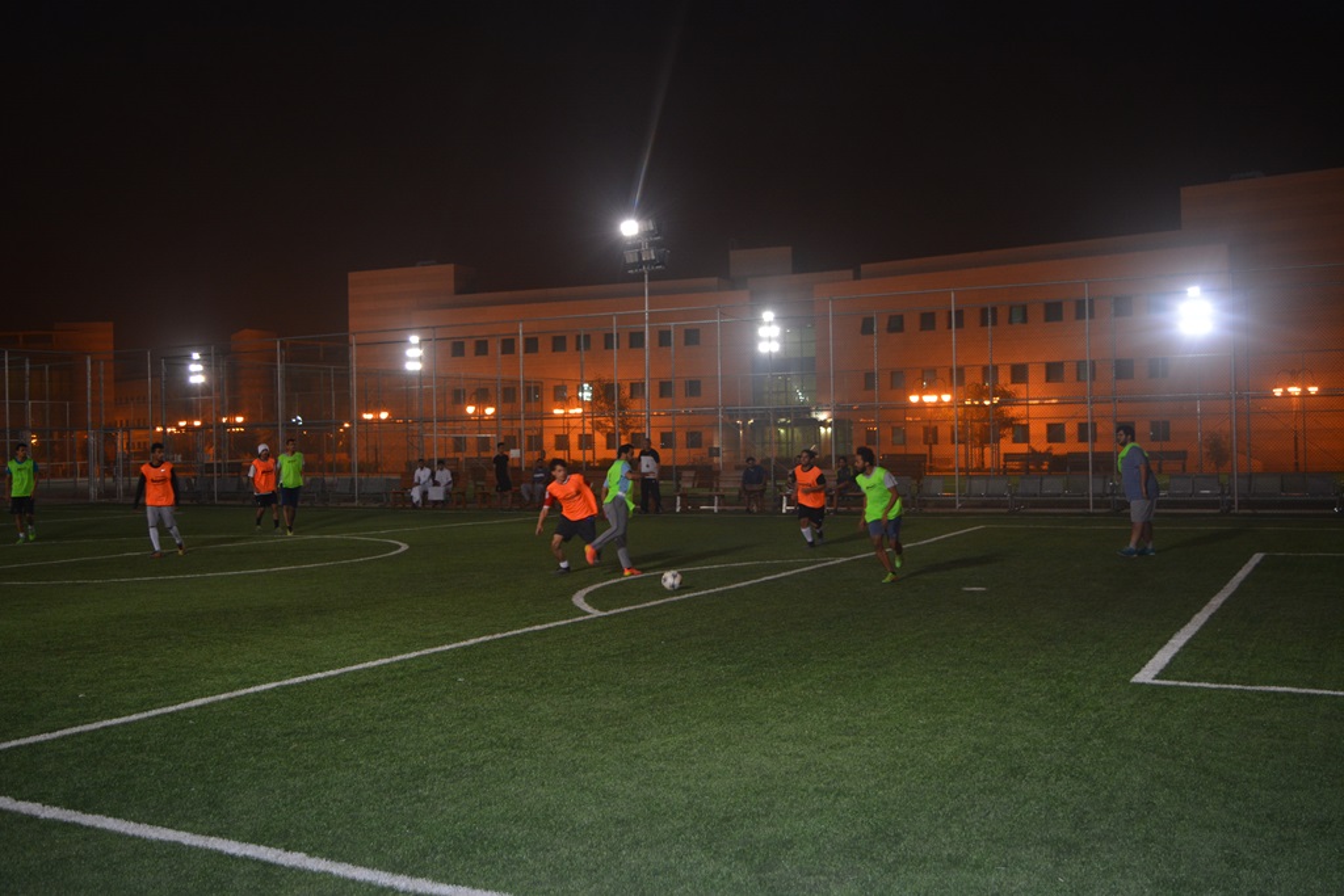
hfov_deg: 53.1
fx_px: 1344
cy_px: 448
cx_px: 672
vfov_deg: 36.9
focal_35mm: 36
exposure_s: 1/60
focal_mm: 24
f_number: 4
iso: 450
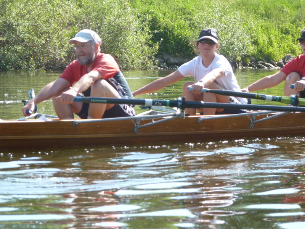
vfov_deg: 7.4
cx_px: 152
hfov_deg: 9.8
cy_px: 114
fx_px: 1771
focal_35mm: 201
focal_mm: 35.6
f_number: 3.7
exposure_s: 1/500
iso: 200
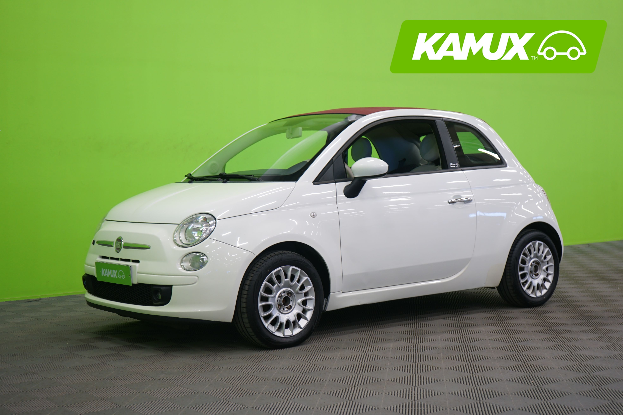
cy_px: 208
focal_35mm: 53
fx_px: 917
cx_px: 312
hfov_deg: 37.5
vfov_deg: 25.5
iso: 400
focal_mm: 53
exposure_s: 1/10
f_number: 5
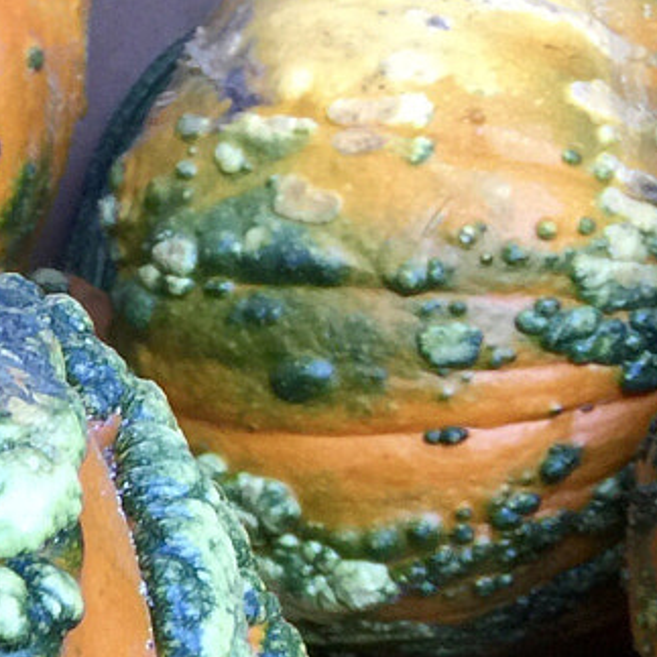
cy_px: 1133
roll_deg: -0.9
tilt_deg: -40.1
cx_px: -533
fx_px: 2727
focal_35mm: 127
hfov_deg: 12.5
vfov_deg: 12.7
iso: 32
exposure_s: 1/15
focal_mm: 4.15
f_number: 2.2
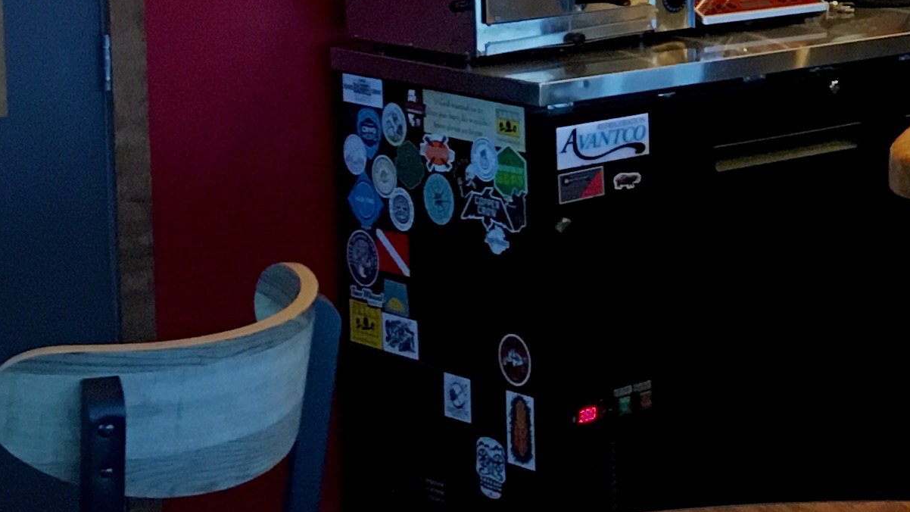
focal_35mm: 106
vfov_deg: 11.3
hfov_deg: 18.1
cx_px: 1330
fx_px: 2558
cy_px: -14
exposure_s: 1/15
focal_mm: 4.15
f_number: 2.2
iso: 250
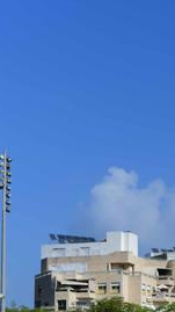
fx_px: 901
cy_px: 288
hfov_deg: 9.9
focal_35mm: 109
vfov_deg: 19.2
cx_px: 401
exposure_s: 1/500
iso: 31
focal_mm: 35
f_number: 5.6
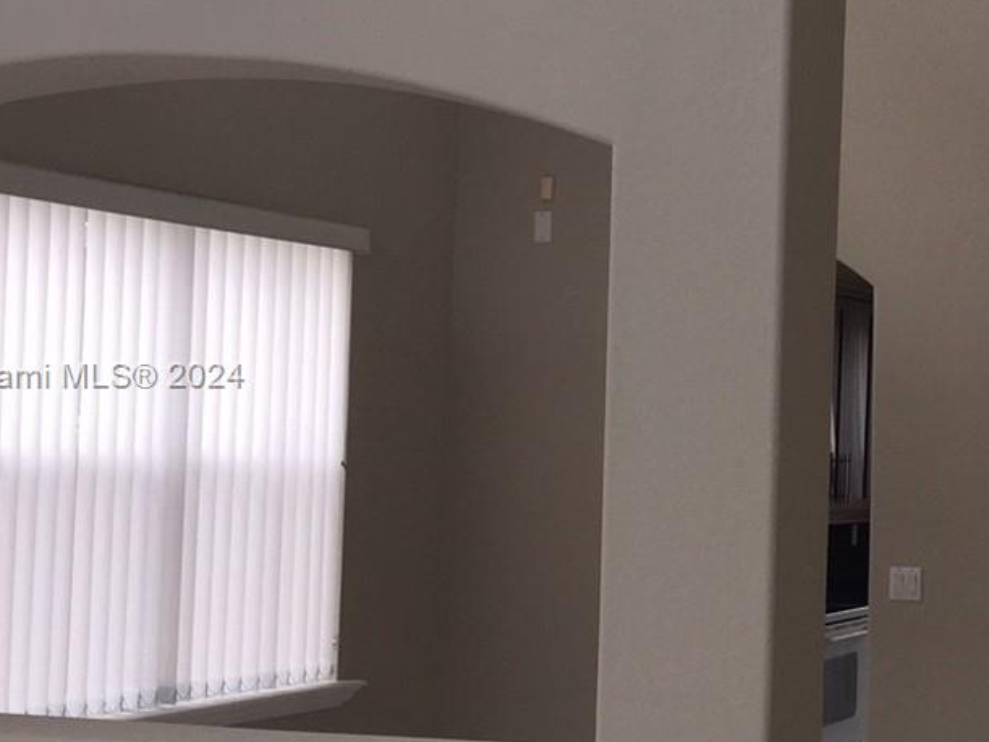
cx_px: 1020
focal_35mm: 76
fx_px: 2171
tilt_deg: +1.3
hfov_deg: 24.3
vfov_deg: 19.4
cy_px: 377
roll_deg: -1.2
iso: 32
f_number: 2.2
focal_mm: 4.15
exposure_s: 1/142
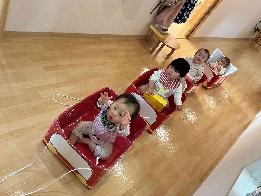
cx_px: 130
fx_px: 219
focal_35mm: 29
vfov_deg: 48.2
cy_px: 98
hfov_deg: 61.7
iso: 100
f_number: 1.8
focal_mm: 3
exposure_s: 1/50
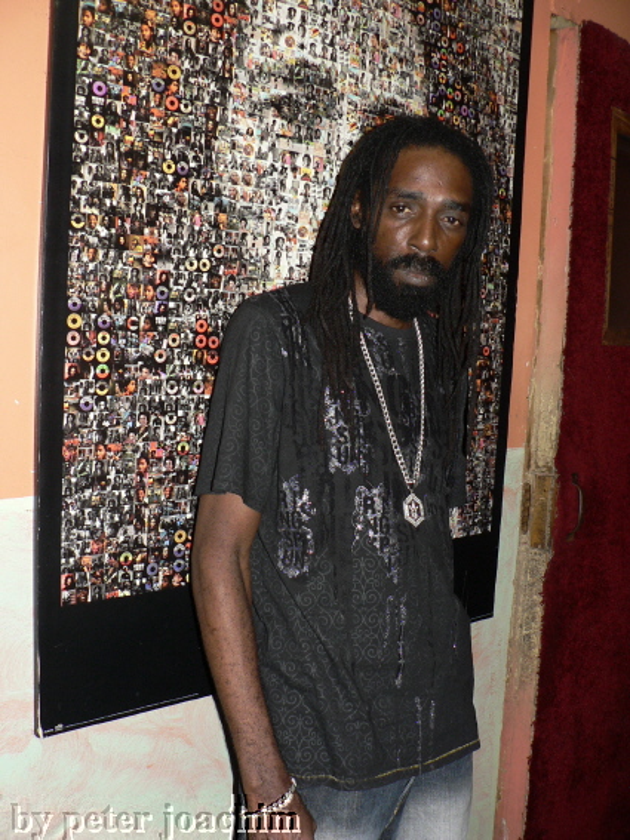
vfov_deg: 52.6
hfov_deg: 40.7
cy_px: 420
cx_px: 315
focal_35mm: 35
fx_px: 850
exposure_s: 1/60
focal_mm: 6
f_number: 2.8
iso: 150
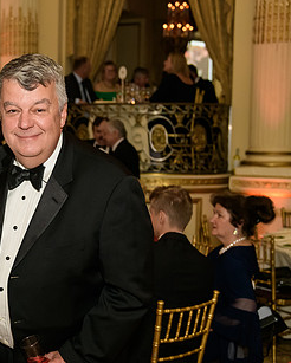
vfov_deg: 30.5
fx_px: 667
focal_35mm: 62
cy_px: 195
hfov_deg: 23.9
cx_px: 30
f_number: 3.2
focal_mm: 35
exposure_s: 1/125
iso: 1600
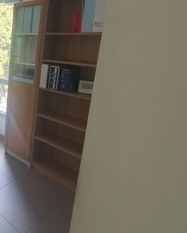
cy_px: 74
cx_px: -47
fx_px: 187
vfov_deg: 62.2
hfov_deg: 37.2
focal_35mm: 27
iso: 100
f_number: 2.2
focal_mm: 1.8
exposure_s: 1/60
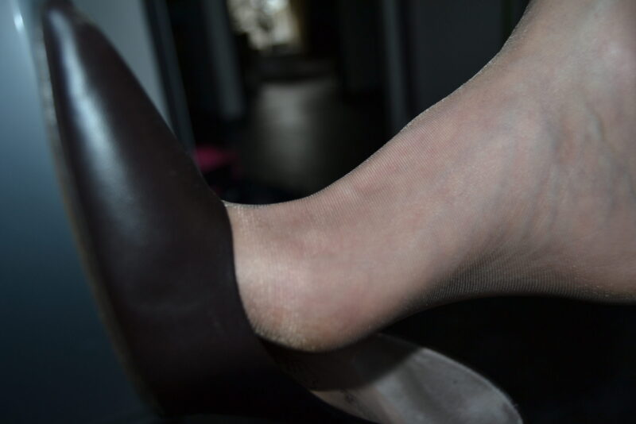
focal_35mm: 30
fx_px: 530
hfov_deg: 61.9
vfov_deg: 43.6
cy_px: 212
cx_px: 318
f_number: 3.5
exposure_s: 1/60
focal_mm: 20
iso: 140
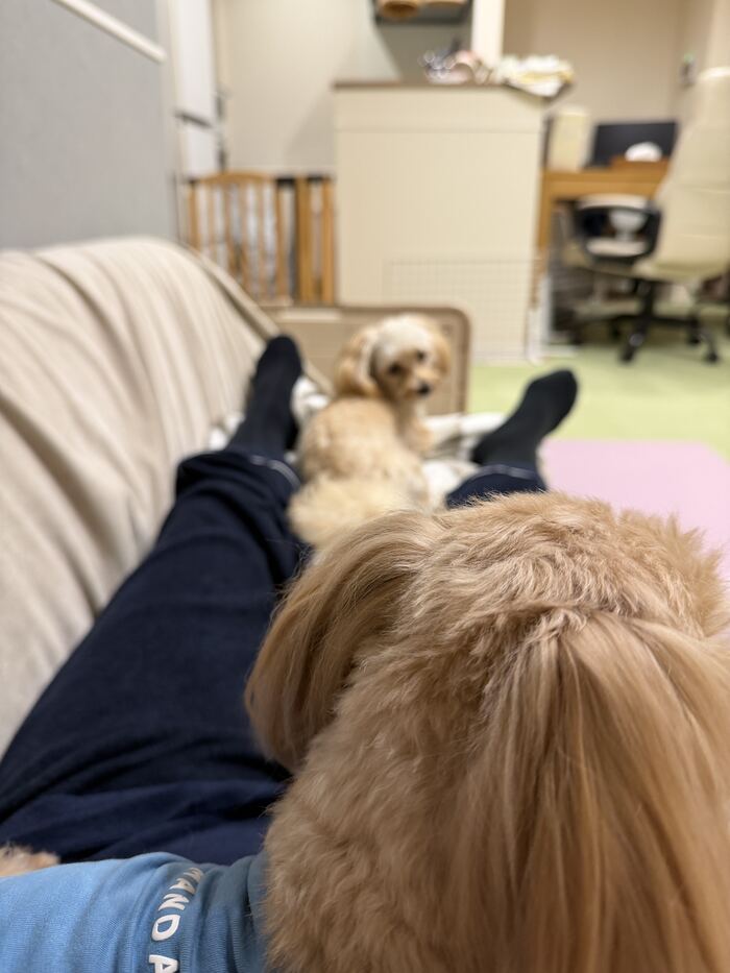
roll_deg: -1.0
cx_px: 365
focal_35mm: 24
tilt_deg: -22.1
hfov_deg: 56.8
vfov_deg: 71.6
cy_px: 486
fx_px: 675
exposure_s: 1/50
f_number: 1.78
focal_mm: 6.76
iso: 200
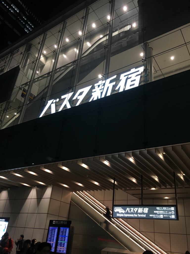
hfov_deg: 48.2
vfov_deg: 61.7
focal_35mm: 29
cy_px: 127
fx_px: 212
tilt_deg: +28.4
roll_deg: -7.3
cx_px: 95
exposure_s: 1/30
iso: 25
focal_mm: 4.15
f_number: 2.2
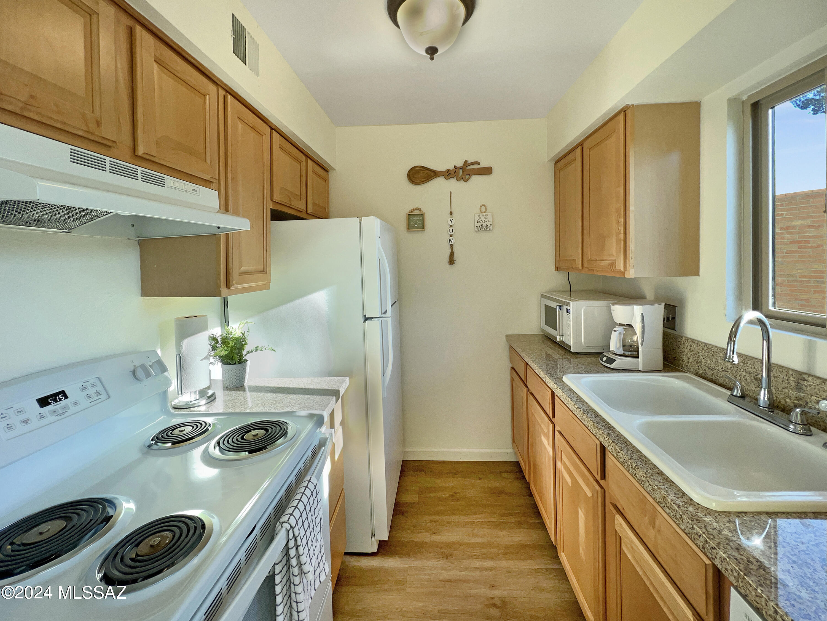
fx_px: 311
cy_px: 310
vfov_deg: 89.9
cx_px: 414
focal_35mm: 13
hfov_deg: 106.2
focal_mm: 1.57
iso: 32
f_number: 1.8
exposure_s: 1/90
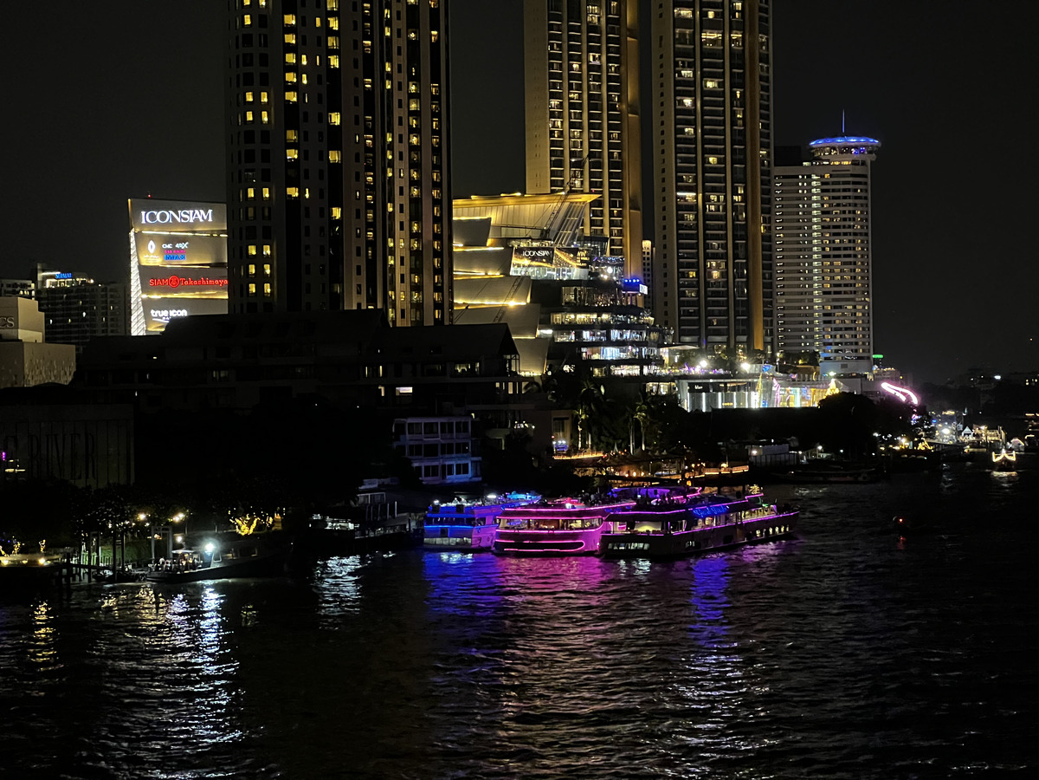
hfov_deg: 25.3
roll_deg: +1.1
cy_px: 390
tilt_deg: +0.5
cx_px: 520
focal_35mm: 77
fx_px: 2311
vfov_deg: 19.1
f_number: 2.8
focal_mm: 9
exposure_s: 1/22
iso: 1600
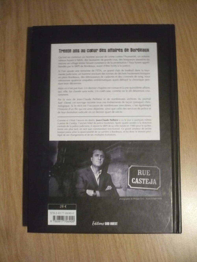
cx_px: 98
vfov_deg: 52.6
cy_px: 131
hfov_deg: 40.7
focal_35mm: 35
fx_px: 266
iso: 400
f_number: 2.8
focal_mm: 5.8
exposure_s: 1/13
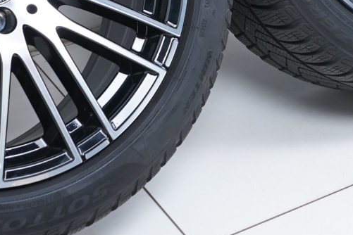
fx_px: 1314
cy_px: -178
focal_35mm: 134
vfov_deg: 9.7
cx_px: 341
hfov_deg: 15.1
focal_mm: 35
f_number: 7.1
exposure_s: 1/125
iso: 250
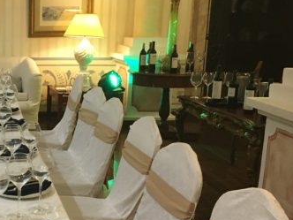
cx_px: -37
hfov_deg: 26.5
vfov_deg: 21.9
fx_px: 567
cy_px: 125
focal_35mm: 67
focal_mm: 4.15
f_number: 2.2
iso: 200
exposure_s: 1/24
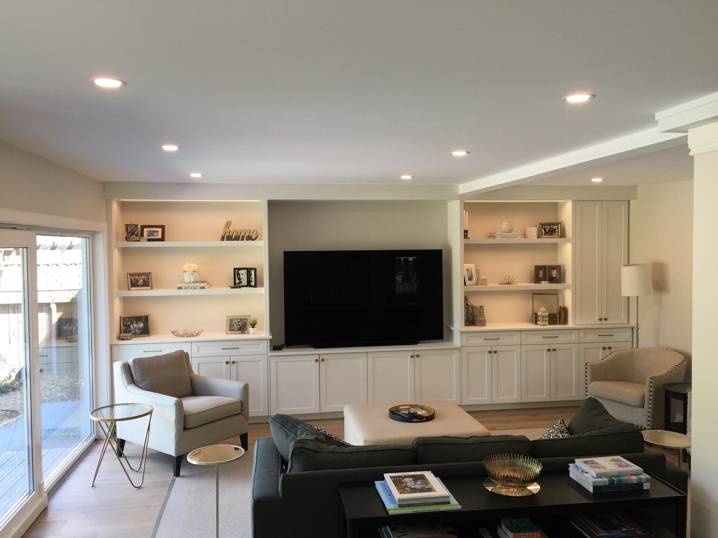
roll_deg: -1.0
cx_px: 359
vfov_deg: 48.2
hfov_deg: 61.7
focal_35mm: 29
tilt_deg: -3.0
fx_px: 602
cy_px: 269
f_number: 2.2
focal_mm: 4.15
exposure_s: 1/40
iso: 32
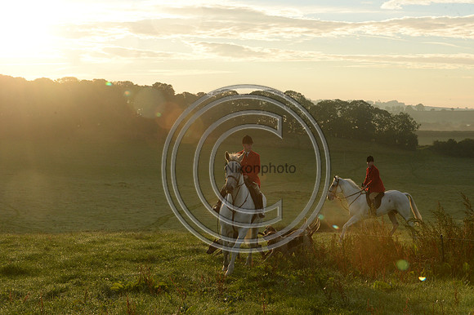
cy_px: 158
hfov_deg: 28.9
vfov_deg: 19.4
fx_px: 921
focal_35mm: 70
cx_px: 237
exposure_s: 1/800
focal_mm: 70
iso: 1600
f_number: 10
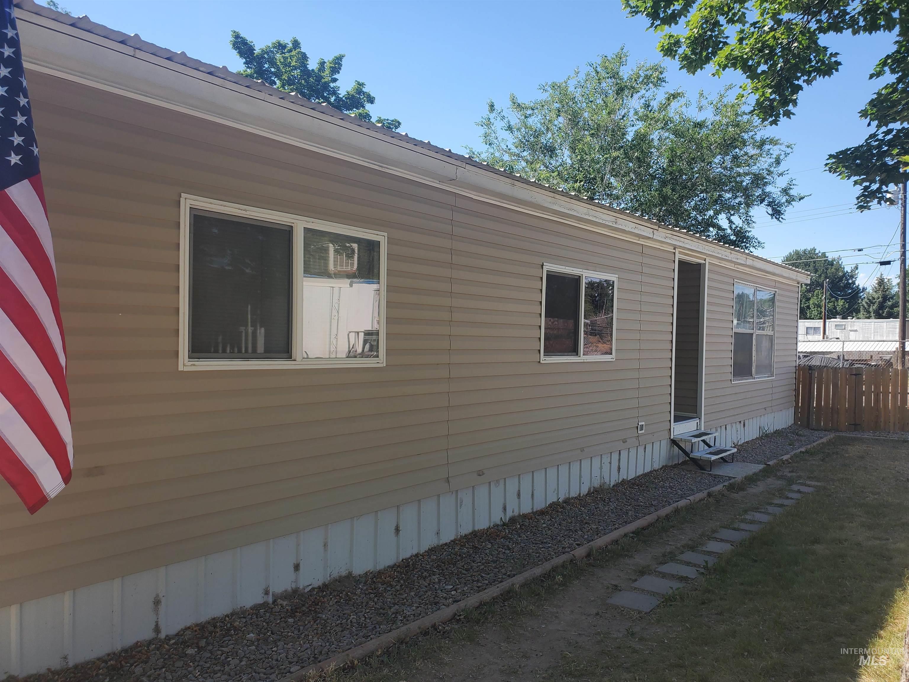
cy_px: 341
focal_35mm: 26
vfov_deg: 53.1
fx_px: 683
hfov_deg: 67.3
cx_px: 454
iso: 50
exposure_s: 1/924
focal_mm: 4.3
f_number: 2.4
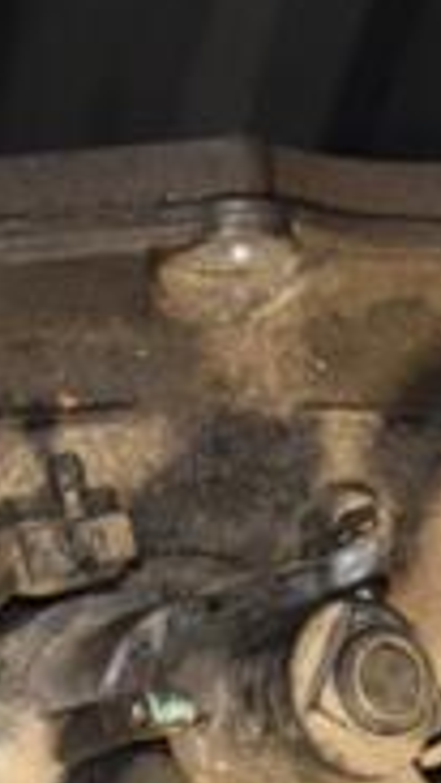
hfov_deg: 5.9
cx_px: 321
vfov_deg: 10.4
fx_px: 4280
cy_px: 762
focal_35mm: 206
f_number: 4.8
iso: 800
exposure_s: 1/100
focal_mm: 40
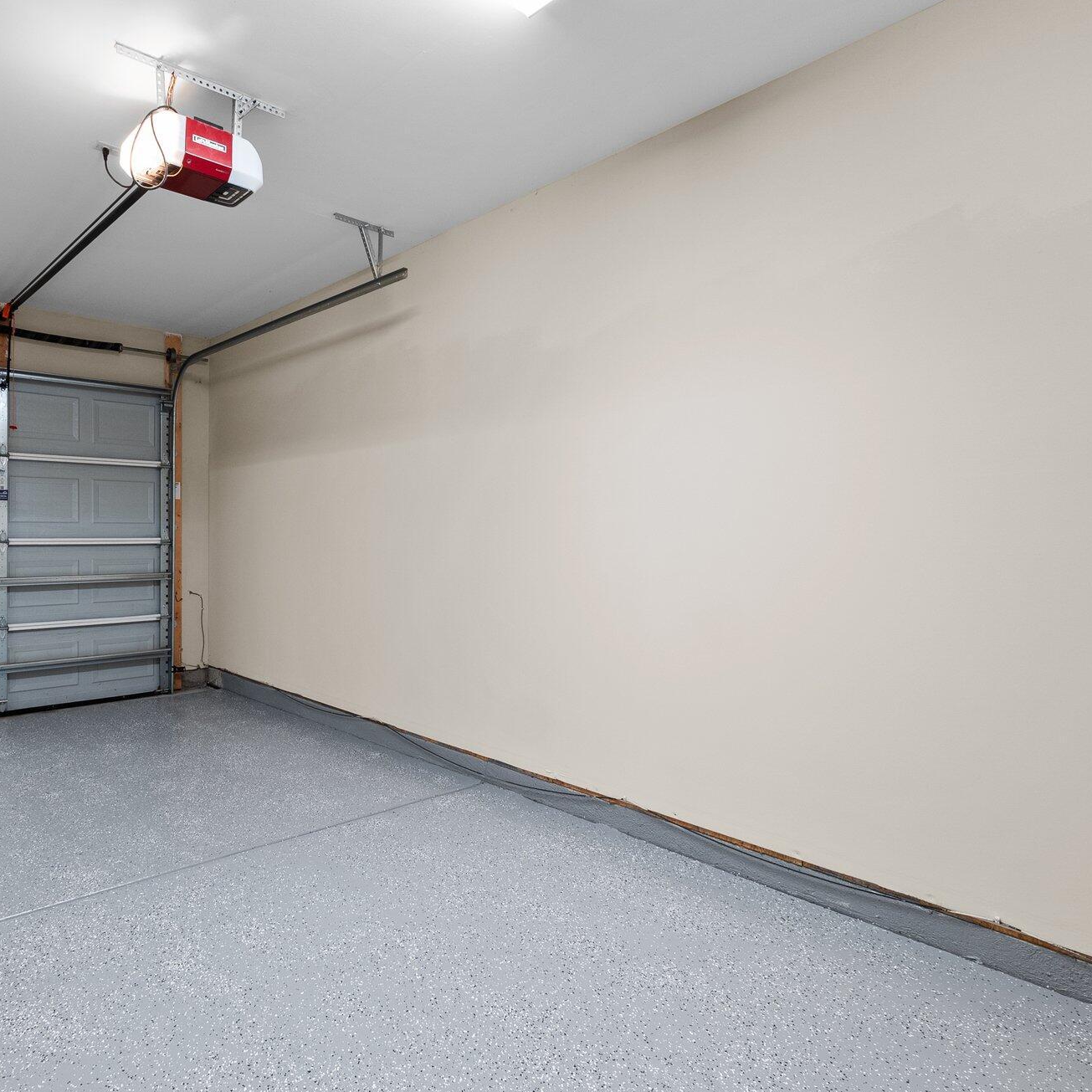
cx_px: 384
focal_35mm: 20
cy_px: 538
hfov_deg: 73.0
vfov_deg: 74.8
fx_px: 714
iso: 500
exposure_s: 1/4
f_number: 7.1
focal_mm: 10
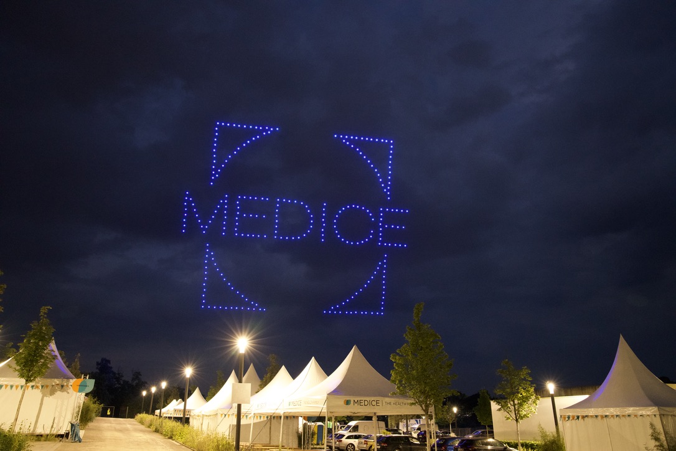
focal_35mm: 24
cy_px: 226
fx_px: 451
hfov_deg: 73.7
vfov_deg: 53.1
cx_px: 338
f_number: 7.1
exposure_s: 1/3
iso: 6400
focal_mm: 24
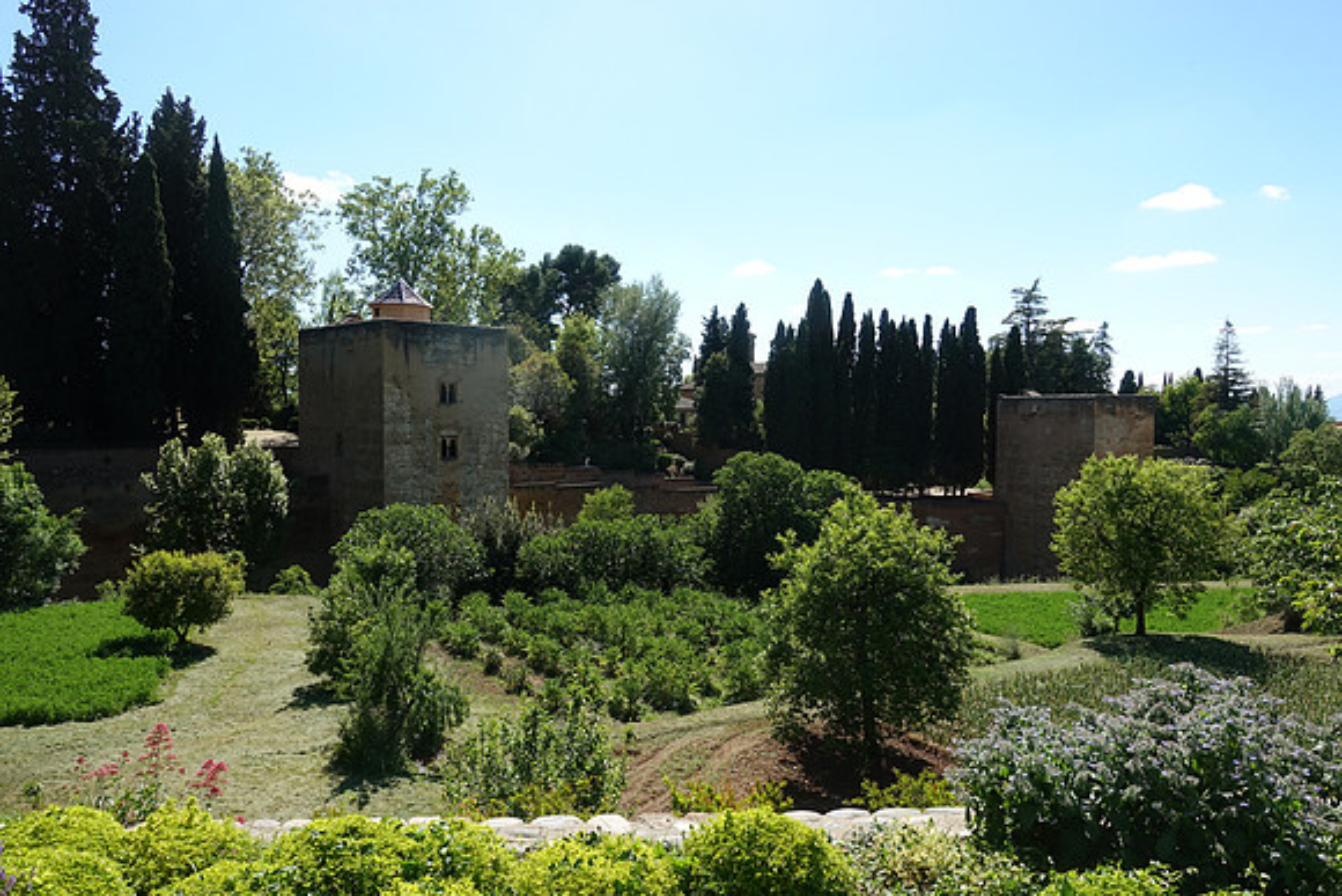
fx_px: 895
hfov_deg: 73.7
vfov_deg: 53.2
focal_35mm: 24
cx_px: 671
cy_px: 448
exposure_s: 1/400
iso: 125
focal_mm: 8.8
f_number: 5.6
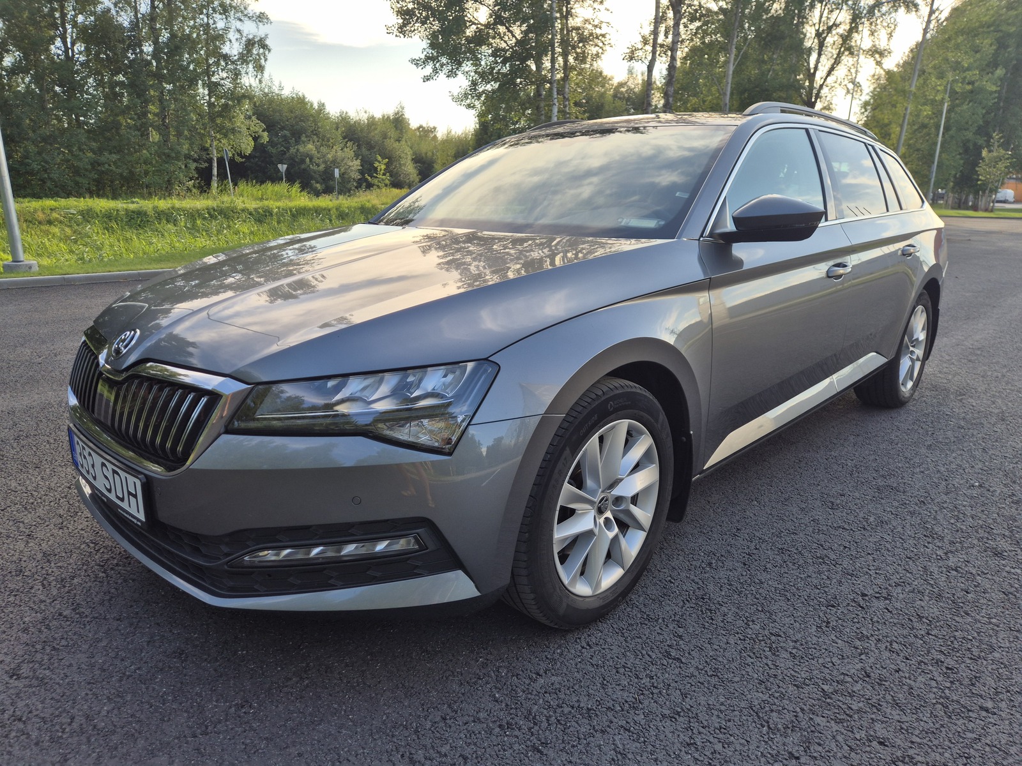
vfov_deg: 58.9
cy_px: 383
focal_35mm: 23
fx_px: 679
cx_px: 511
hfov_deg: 73.9
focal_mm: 5.4
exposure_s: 1/706
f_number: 1.8
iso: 25
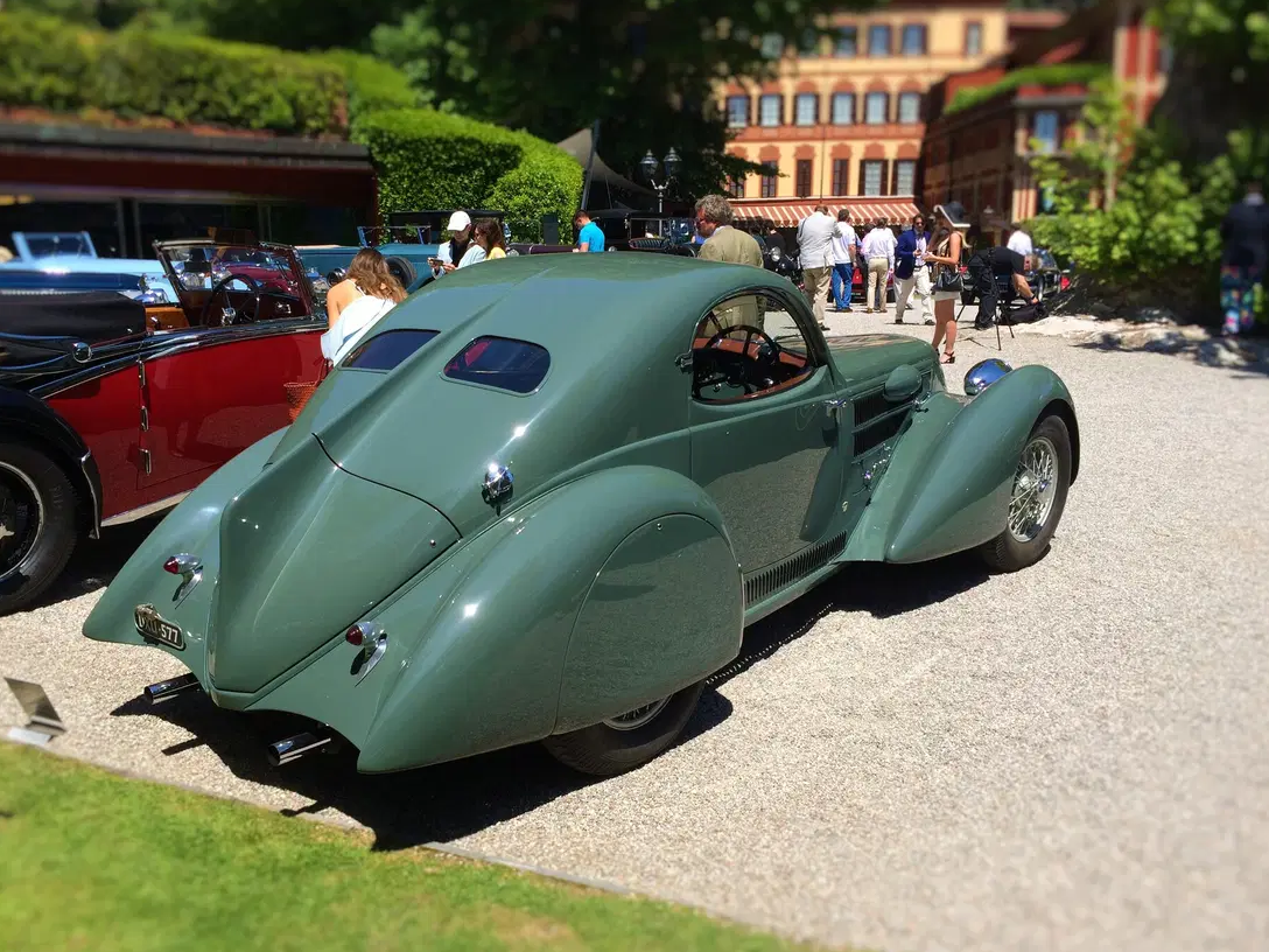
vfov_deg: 44.1
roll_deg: +1.3
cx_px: 586
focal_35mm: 32
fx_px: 1173
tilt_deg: -12.9
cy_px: 504
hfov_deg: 56.8
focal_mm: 4.15
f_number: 2.2
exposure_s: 1/2283
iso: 32
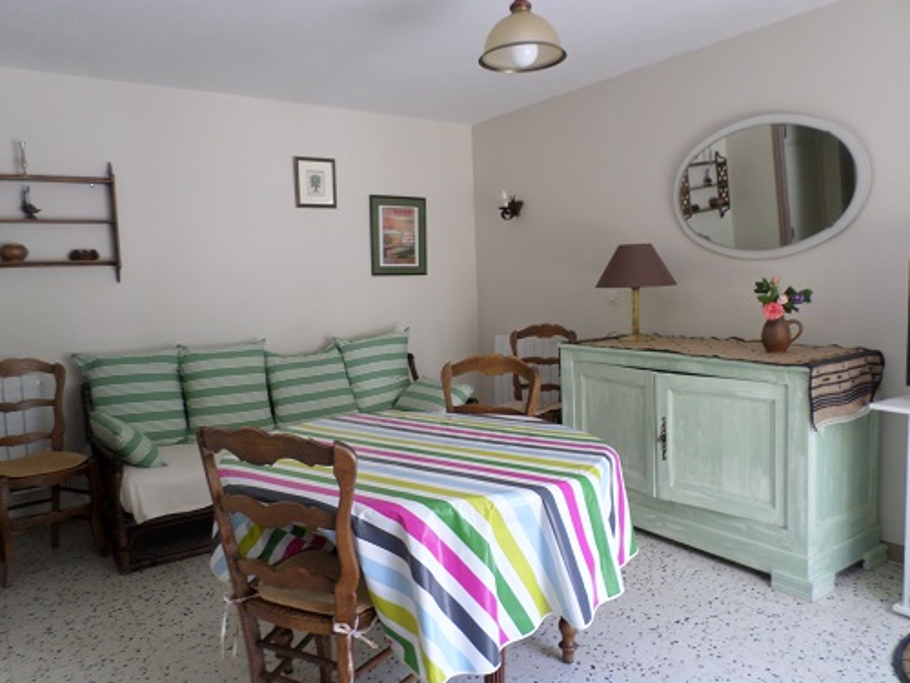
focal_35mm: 25
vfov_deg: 54.9
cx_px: 455
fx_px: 657
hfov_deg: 69.4
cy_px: 342
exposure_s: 1/30
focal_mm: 4.5
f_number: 2.5
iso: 100
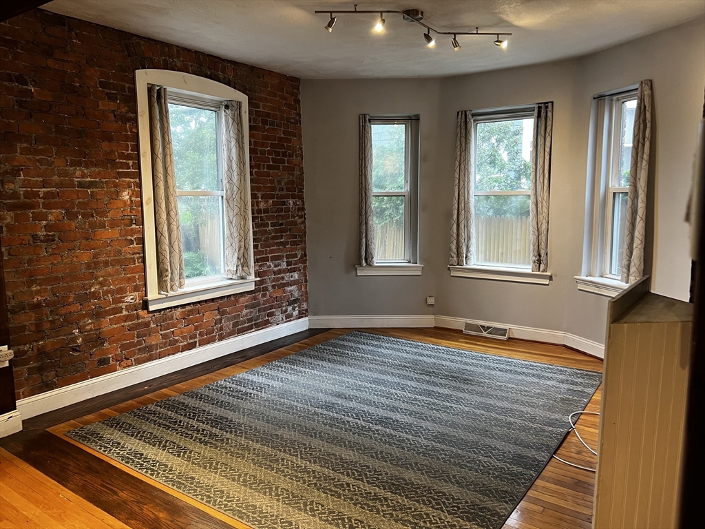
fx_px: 530
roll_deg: +0.8
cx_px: 352
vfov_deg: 53.1
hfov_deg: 67.3
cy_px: 264
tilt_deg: -7.1
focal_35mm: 26
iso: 160
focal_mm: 5.7
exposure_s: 1/60
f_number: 1.5
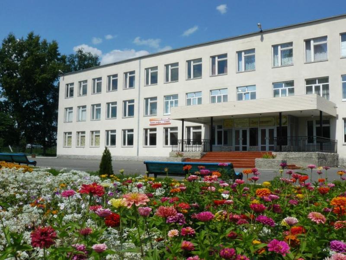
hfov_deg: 51.4
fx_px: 360
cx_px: 173
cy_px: 130
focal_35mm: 36
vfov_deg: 39.7
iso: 100
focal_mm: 6
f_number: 8
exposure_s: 1/400
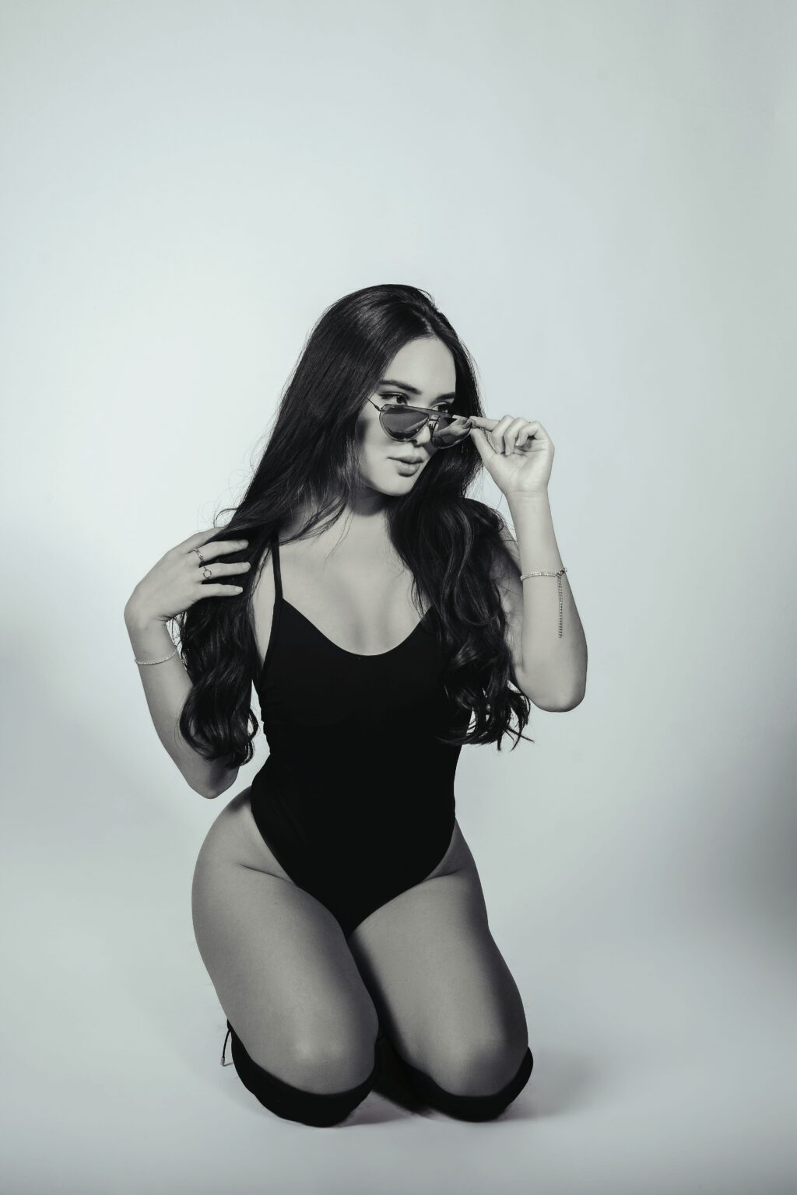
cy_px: 598
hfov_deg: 27.0
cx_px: 398
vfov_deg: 39.6
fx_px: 1660
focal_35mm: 50
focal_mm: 50
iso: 320
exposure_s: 1/160
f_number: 7.1
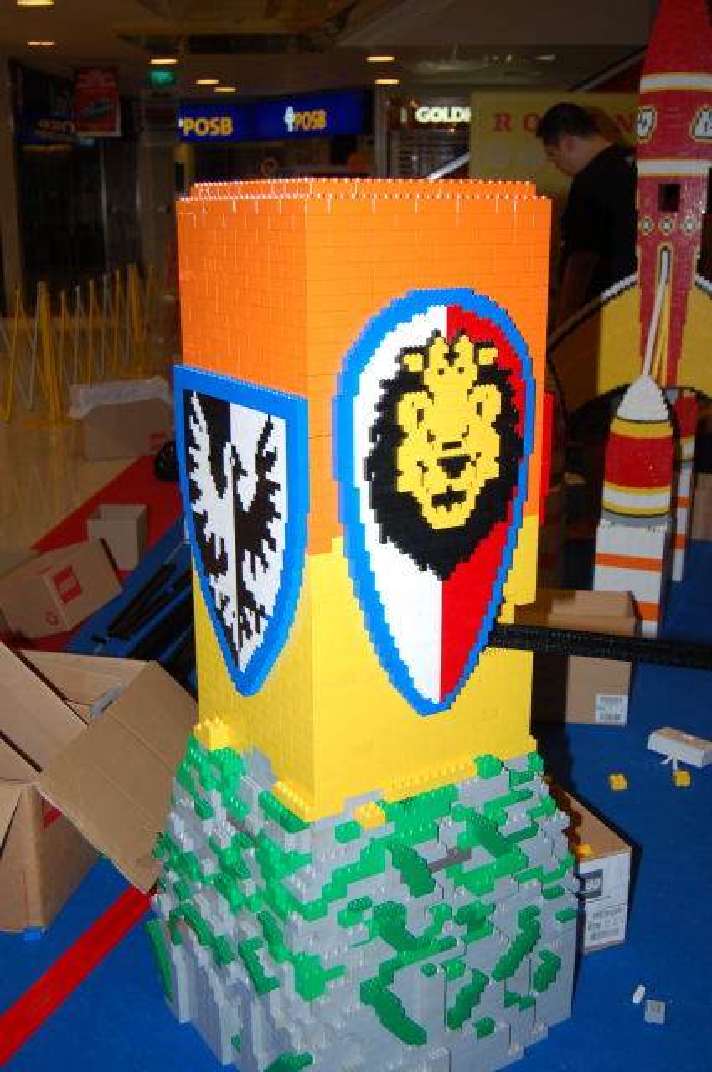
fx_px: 1160
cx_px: 356
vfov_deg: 49.6
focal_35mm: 39
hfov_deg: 34.1
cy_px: 536
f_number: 4
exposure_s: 1/60
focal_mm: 26
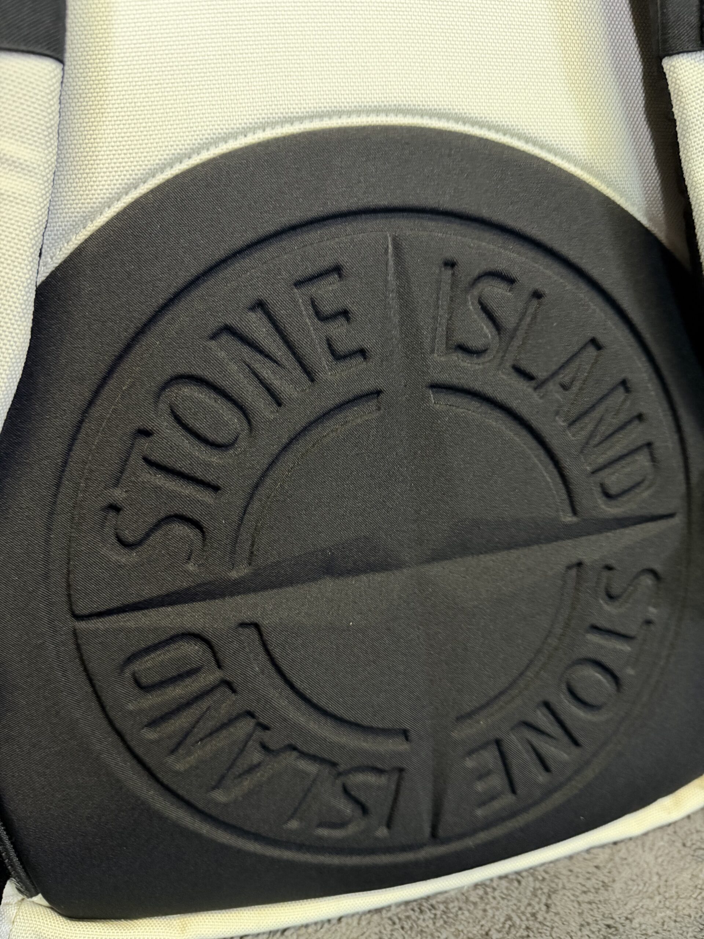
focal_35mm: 24
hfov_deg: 56.8
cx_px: 352
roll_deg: -3.9
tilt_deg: -38.9
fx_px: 651
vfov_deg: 71.6
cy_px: 470
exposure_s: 1/40
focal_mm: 6.76
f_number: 1.78
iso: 800
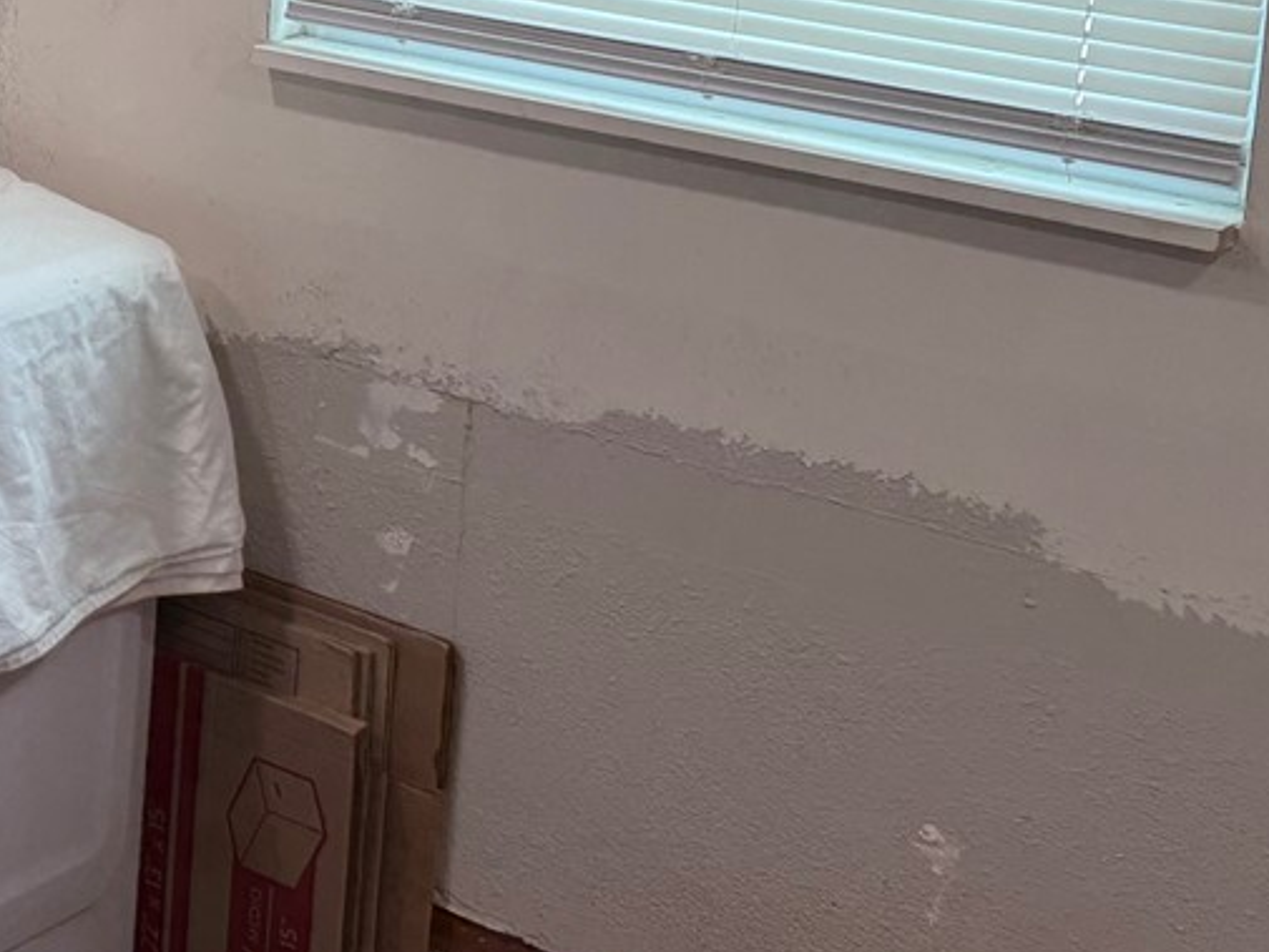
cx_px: -462
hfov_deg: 22.4
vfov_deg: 18.8
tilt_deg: -9.7
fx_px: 2787
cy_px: -35
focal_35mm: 76
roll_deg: -1.2
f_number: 1.78
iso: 80
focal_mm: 6.76
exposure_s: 1/120
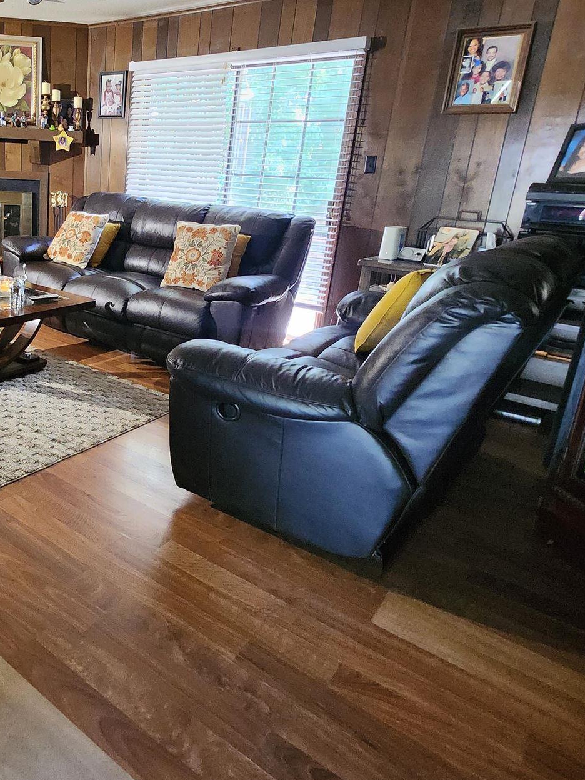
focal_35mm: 24
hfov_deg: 53.5
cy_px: 339
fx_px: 541
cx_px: 128
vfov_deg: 71.3
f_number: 2.2
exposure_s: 1/30
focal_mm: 1.74
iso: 500
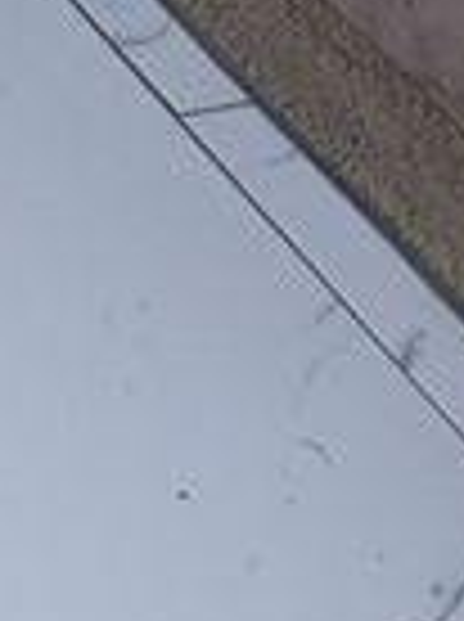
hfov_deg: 6.5
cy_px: -1548
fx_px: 3603
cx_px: -1131
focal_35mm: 201
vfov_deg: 7.8
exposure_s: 1/30
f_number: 1.73
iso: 128
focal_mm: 4.38
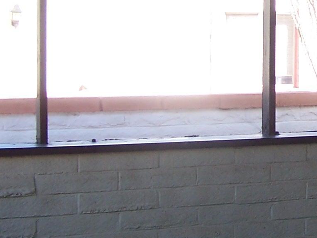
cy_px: 85
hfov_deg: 16.4
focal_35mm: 115
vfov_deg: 12.9
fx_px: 1053
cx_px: 386
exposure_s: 1/90
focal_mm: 6.3
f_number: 2.8
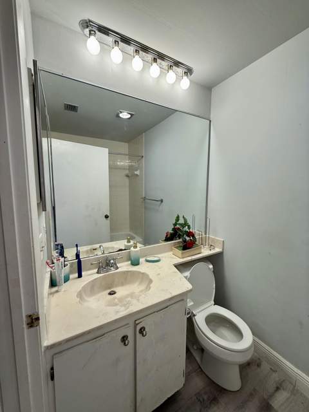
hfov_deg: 85.7
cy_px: 206
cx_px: 154
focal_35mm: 14
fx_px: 167
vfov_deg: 102.1
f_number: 2.2
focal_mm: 2.22
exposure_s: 1/120
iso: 100
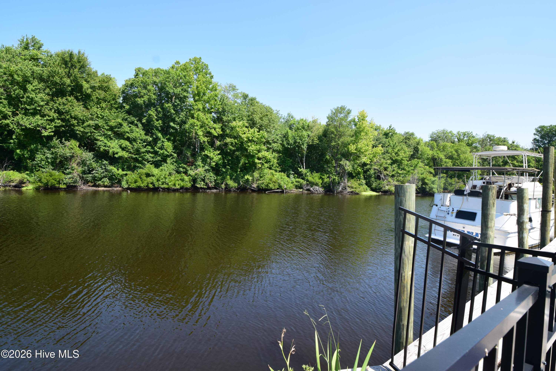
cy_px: 186
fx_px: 255
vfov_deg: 72.1
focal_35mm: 16
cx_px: 278
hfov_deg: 95.0
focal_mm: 11
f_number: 10
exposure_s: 1/250
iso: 400
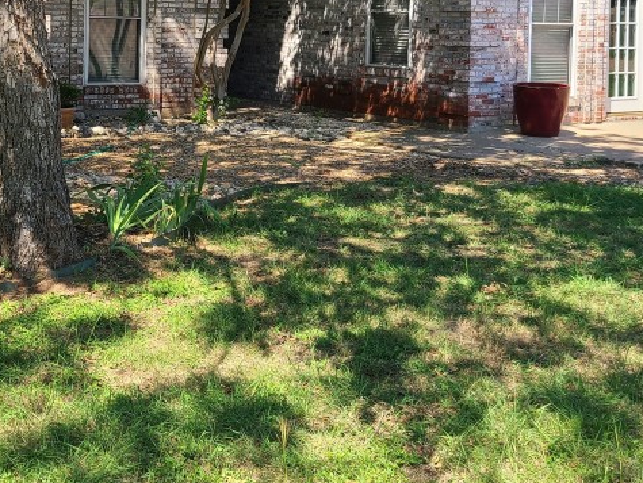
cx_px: 192
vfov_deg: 25.4
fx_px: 1041
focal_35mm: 56
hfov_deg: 33.9
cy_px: 51
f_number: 1.8
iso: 40
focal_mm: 5.4
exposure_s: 1/792
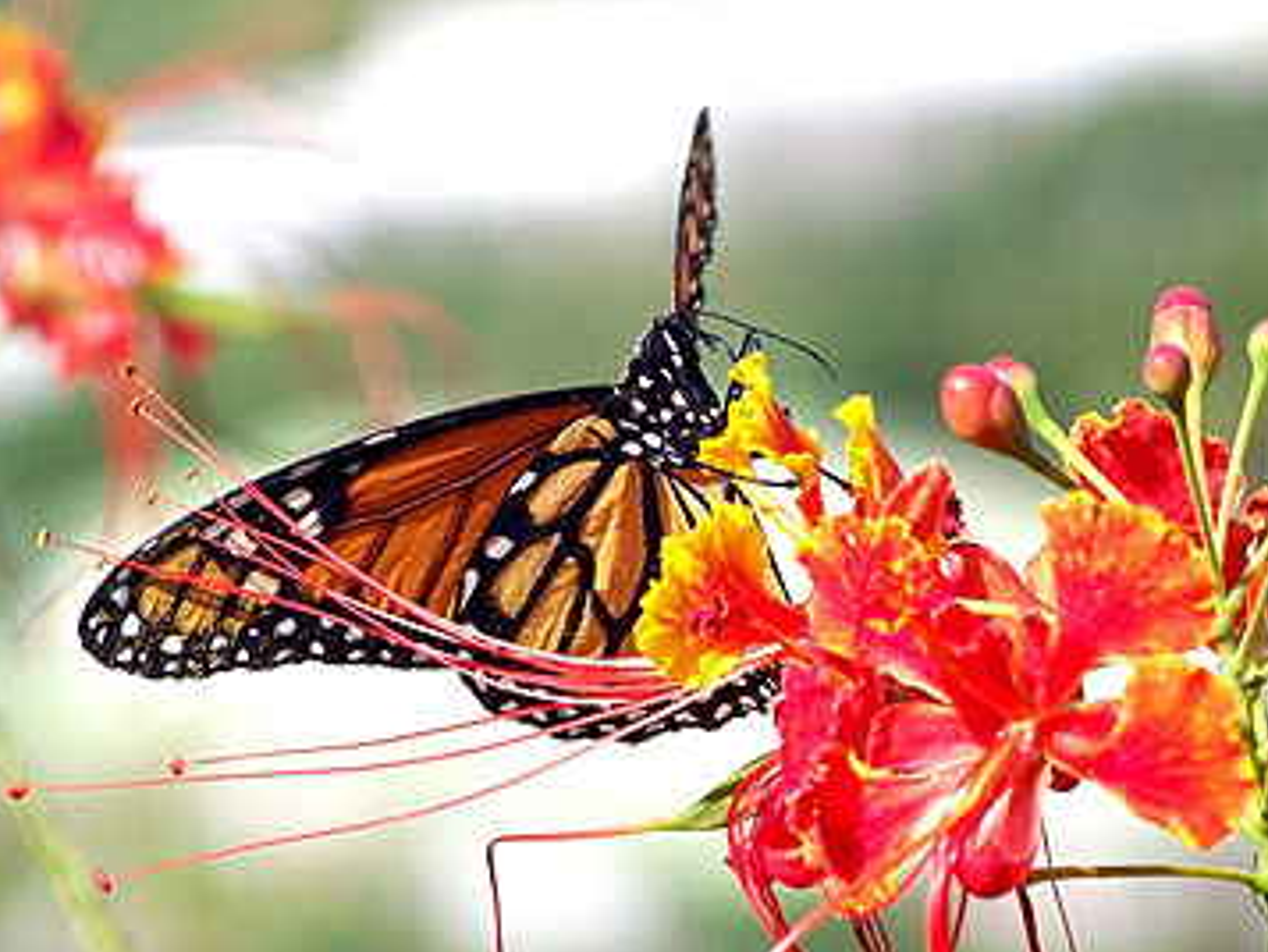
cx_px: 732
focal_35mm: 499
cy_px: 394
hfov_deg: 4.0
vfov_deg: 3.0
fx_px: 18285
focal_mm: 70.2
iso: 250
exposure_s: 1/1000
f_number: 4.8
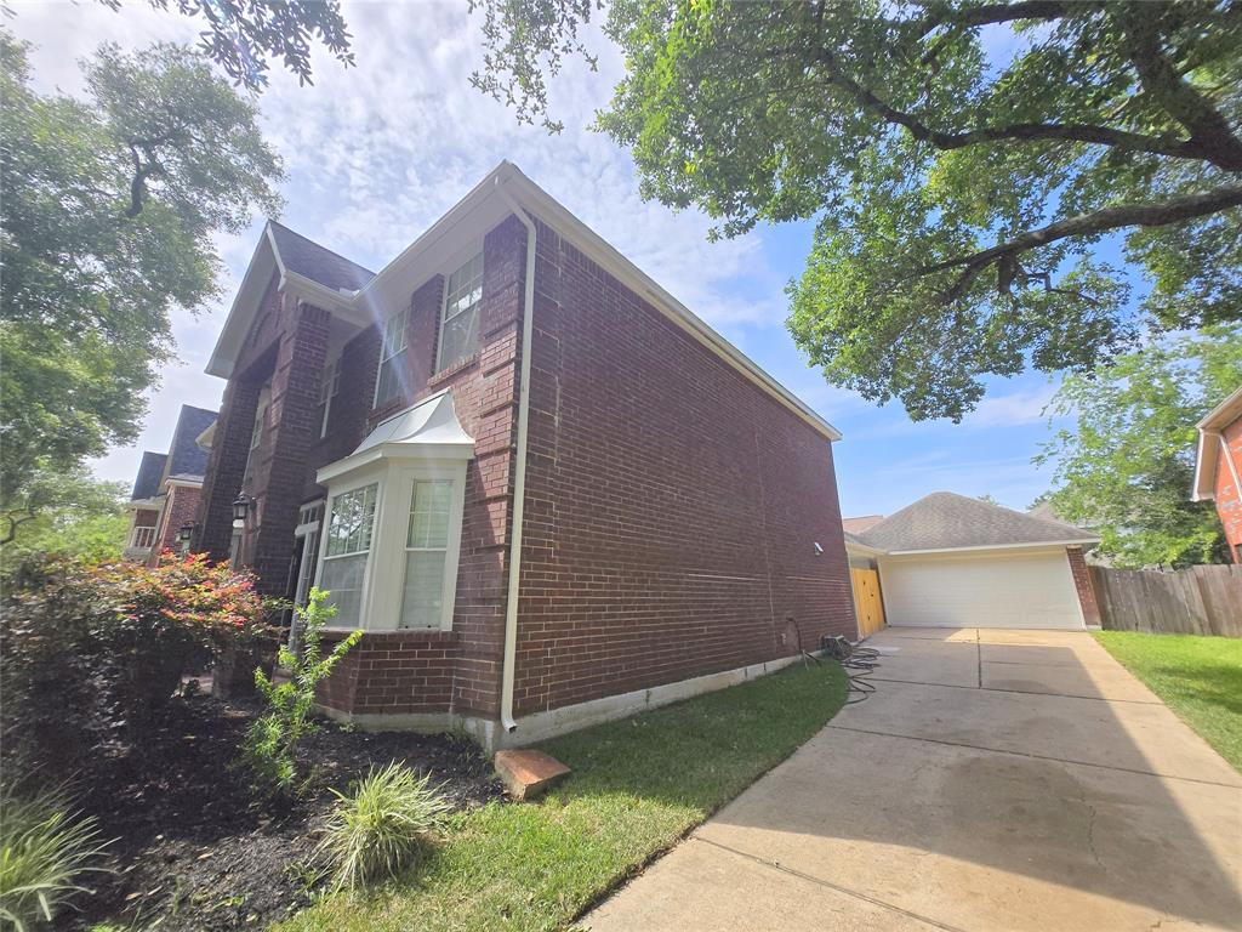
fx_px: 466
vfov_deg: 89.9
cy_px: 466
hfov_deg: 106.2
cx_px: 621
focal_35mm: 13
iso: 64
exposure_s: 1/2000
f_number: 2.2
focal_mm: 1.7
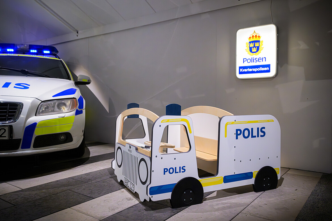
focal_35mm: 30
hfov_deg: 62.8
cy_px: 110
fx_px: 272
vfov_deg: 44.3
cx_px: 166
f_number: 5
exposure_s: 1/500
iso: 12800
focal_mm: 29.5
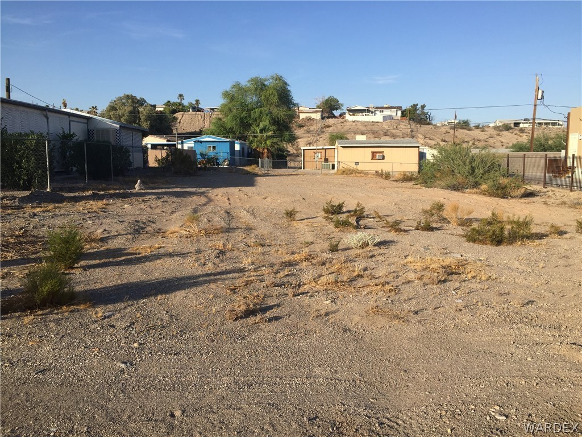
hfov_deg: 61.7
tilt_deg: -8.8
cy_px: 218
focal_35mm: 29
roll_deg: -0.5
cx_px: 291
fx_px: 488
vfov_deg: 48.2
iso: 32
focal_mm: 4.15
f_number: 2.2
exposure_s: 1/1721
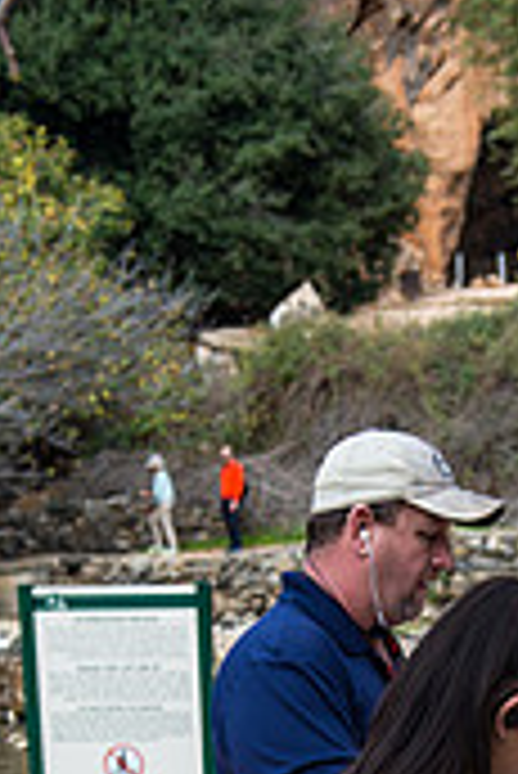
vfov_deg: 17.6
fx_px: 2369
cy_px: 963
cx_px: 446
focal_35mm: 110
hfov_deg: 12.4
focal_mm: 42
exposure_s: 1/1000
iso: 100
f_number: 2.8
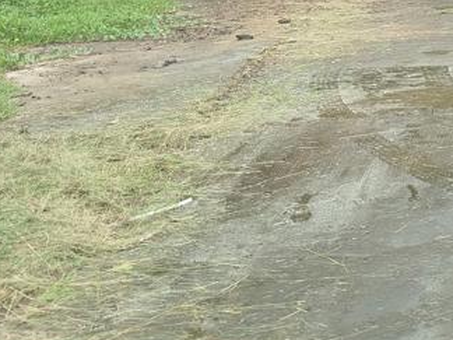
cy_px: -207
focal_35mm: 85
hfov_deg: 21.4
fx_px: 1112
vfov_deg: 15.6
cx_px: 539
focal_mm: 5.31
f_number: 1.7
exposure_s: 1/222
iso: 50
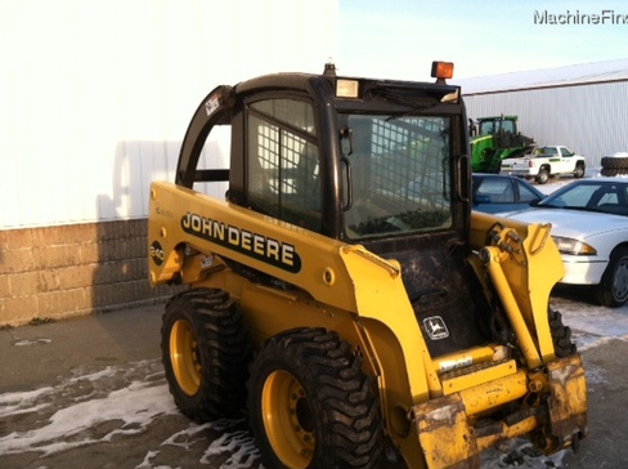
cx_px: 336
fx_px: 706
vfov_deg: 36.7
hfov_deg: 47.9
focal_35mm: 39
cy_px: 260
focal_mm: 3.85
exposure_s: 1/229
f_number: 2.8
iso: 80
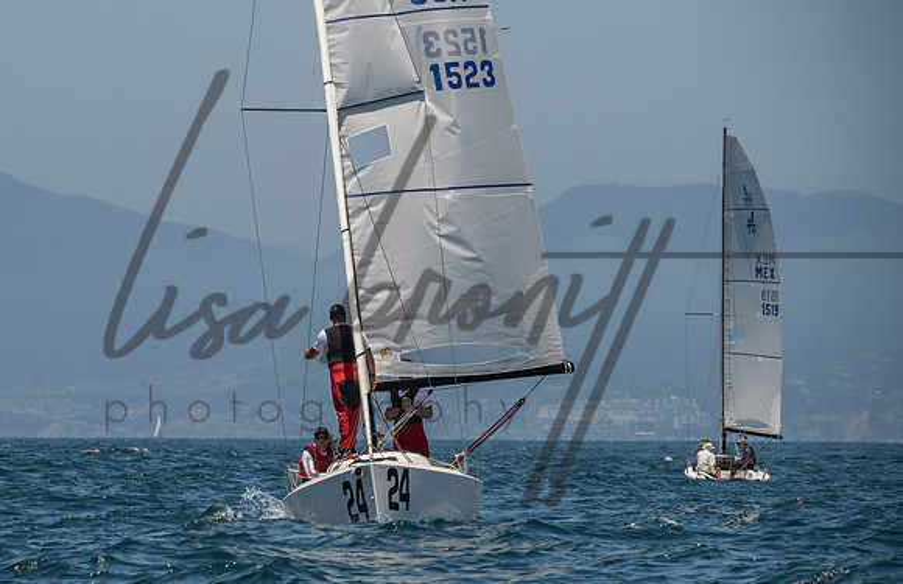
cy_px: 351
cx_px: 289
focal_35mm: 275
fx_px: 6830
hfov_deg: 7.6
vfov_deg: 4.9
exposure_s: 1/1000
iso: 640
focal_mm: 200
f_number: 9
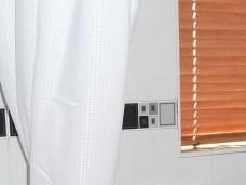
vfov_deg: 11.3
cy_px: 279
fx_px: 895
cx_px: 217
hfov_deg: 15.5
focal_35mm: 126
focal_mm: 4.7
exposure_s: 1/30
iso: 125
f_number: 3.3
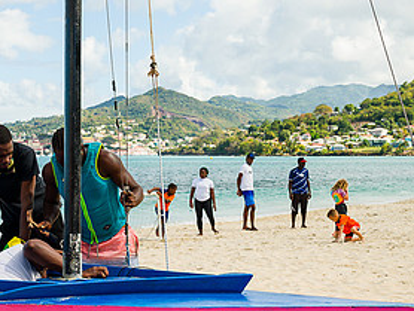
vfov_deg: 17.0
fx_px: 1041
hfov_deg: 22.3
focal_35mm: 87
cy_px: 204
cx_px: 109
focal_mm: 36
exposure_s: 1/320
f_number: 6.3
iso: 110
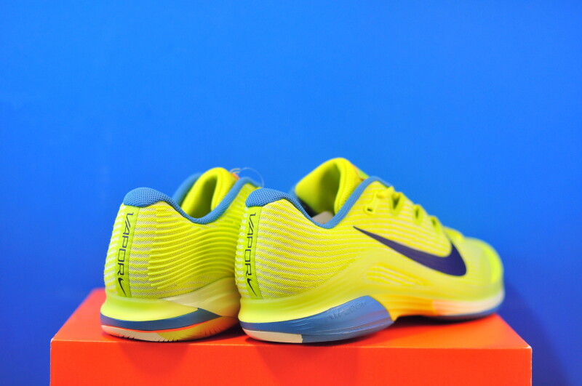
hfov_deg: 27.0
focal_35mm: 75
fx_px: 1211
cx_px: 291
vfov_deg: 18.1
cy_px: 193
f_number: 2
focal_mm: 50
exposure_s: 1/320
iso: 250
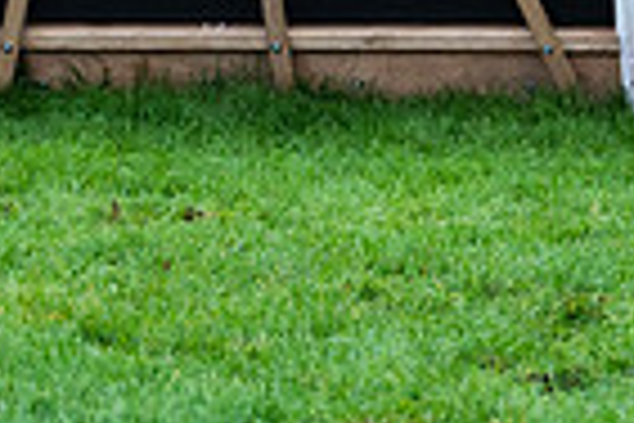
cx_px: 1046
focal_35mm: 529
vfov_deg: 2.6
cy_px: -539
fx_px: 9316
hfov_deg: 3.9
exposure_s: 1/1000
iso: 1000
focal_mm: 104
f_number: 4
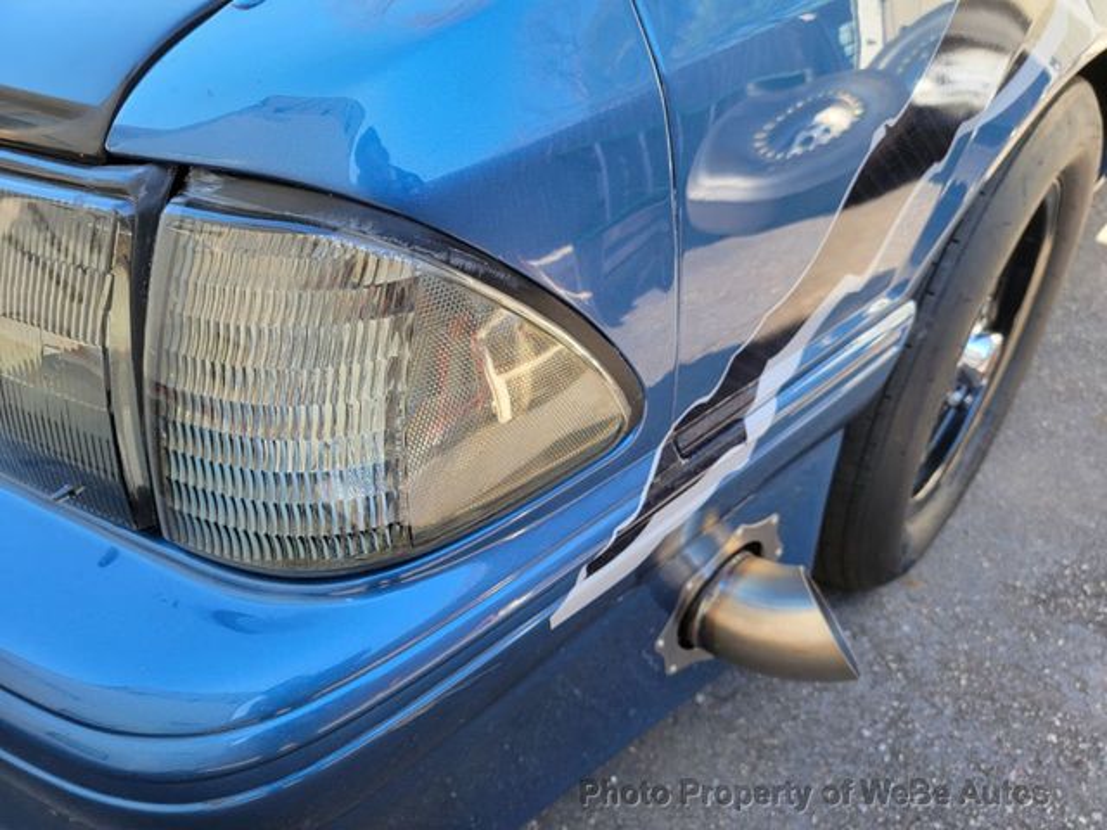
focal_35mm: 24
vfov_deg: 56.8
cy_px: 415
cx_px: 554
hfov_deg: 71.6
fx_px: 768
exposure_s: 1/120
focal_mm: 6.7
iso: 40
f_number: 1.8
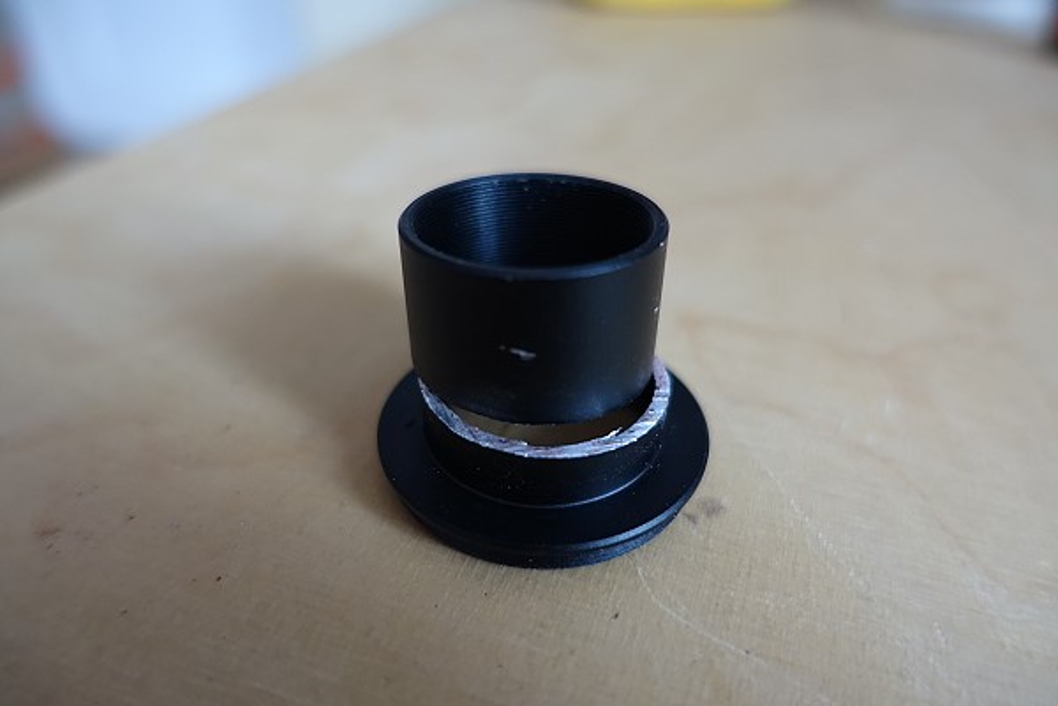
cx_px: 529
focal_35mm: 24
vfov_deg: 53.1
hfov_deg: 73.7
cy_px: 353
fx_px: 705
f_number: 1.8
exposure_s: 1/30
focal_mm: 8.8
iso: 500
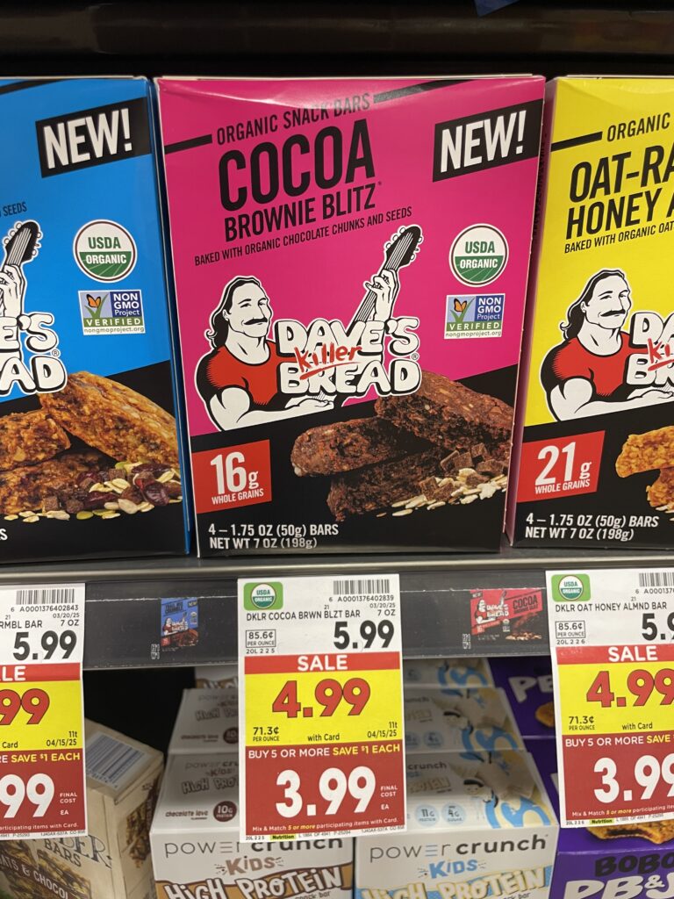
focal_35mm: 26
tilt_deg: -22.9
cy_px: 450
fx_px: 675
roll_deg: +1.0
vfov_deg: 67.3
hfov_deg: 53.1
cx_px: 337
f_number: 1.6
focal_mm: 4.2
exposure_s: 1/40
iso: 80
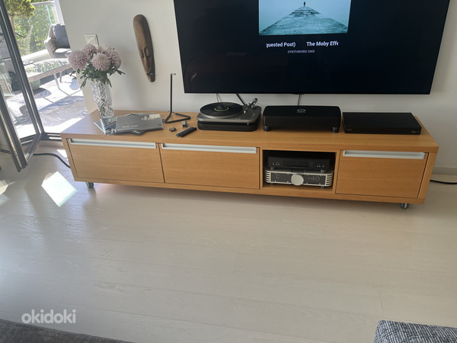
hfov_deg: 67.3
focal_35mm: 26
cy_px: 172
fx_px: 343
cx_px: 228
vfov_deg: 53.1
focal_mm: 5.1
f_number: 1.6
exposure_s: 1/177
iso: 40
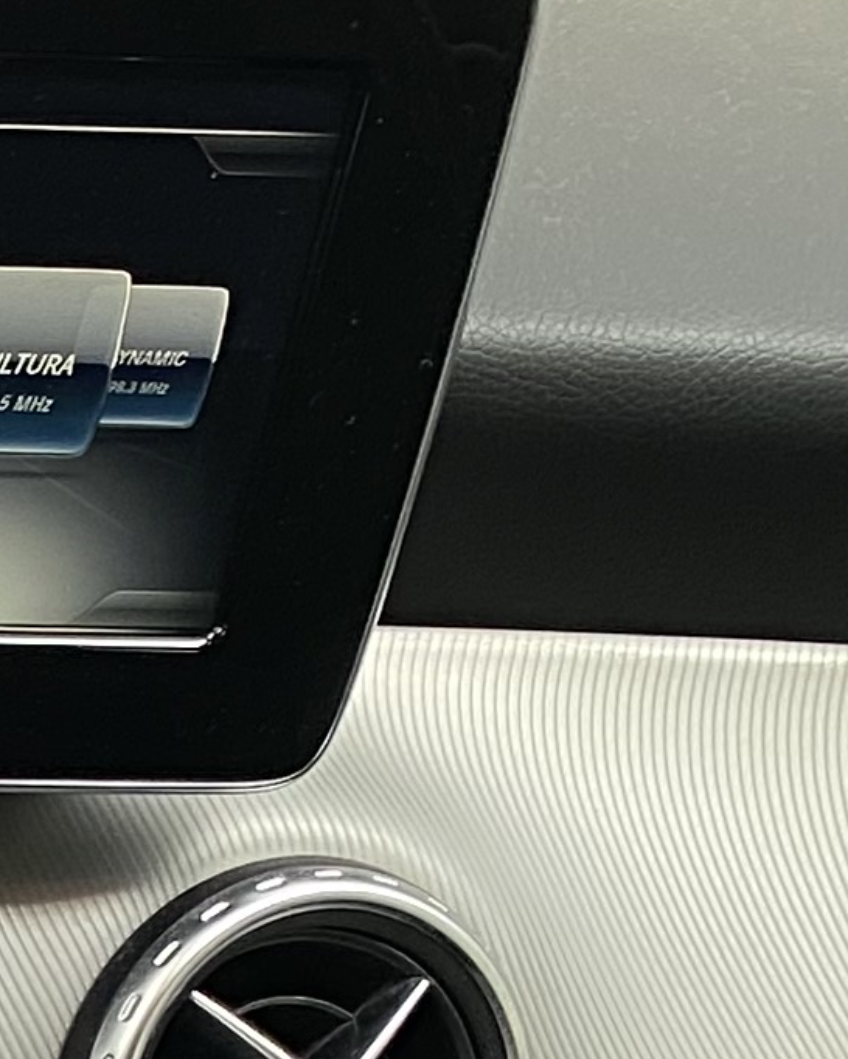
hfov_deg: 8.4
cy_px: 2137
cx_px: -1844
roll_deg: -3.3
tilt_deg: -36.9
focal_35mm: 150
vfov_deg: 11.5
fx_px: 4704
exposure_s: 1/68
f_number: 1.8
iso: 100
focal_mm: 4.25
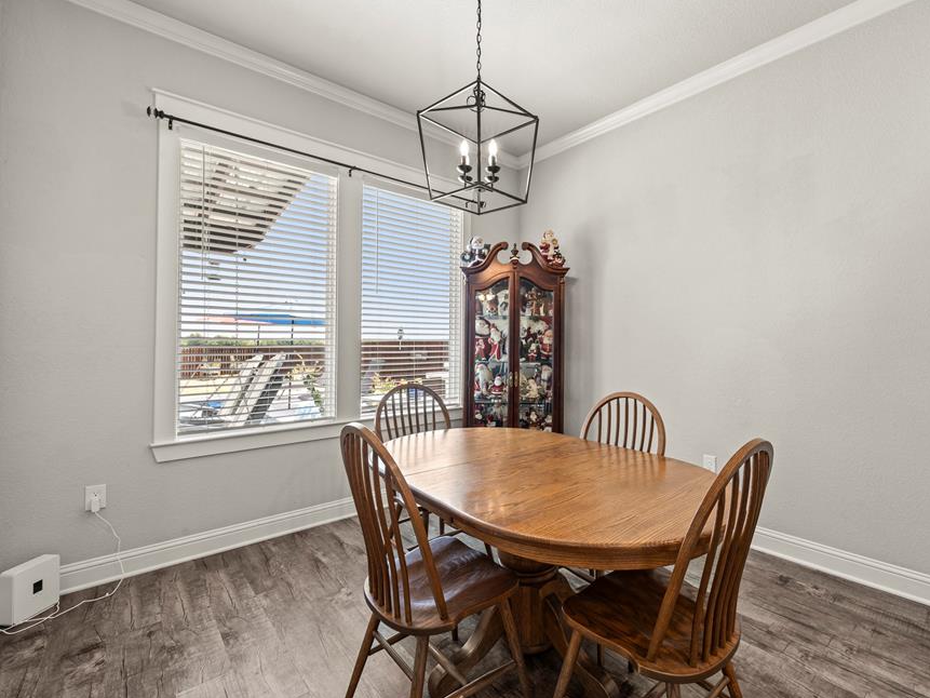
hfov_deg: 94.1
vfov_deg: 78.1
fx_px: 430
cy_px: 343
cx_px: 518
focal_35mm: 16
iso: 100
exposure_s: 1.3
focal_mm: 14
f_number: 11
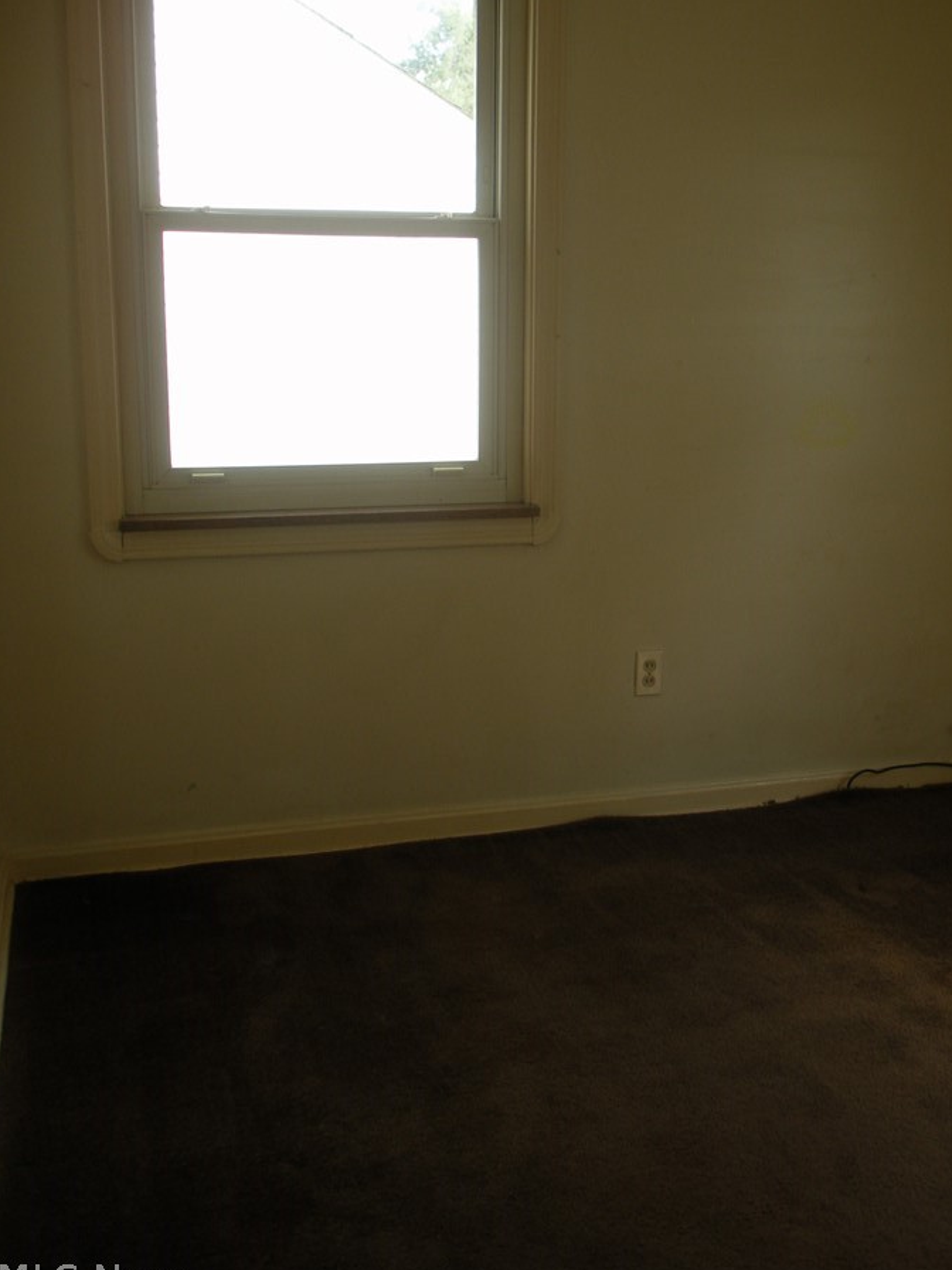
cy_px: 587
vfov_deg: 46.8
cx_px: 530
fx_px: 1467
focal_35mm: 40
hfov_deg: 35.9
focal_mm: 6.3
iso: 64
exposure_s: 1/81.6
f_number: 3.5
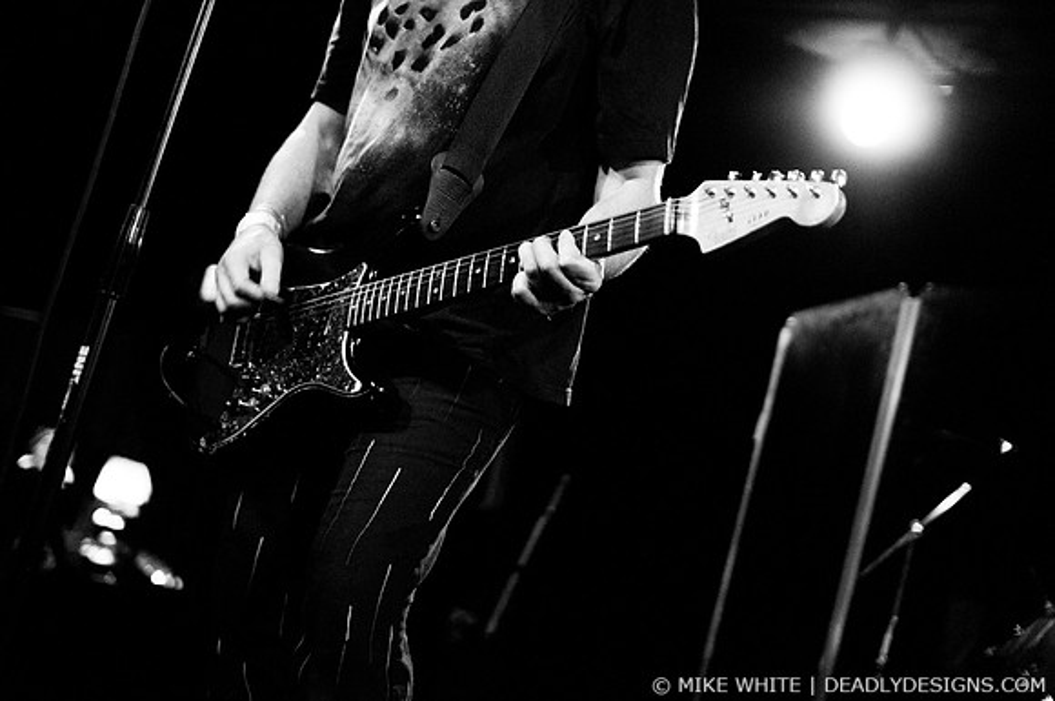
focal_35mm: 45
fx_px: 1317
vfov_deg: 29.8
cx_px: 528
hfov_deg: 43.7
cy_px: 350
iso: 1000
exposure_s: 1/125
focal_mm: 30
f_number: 1.4
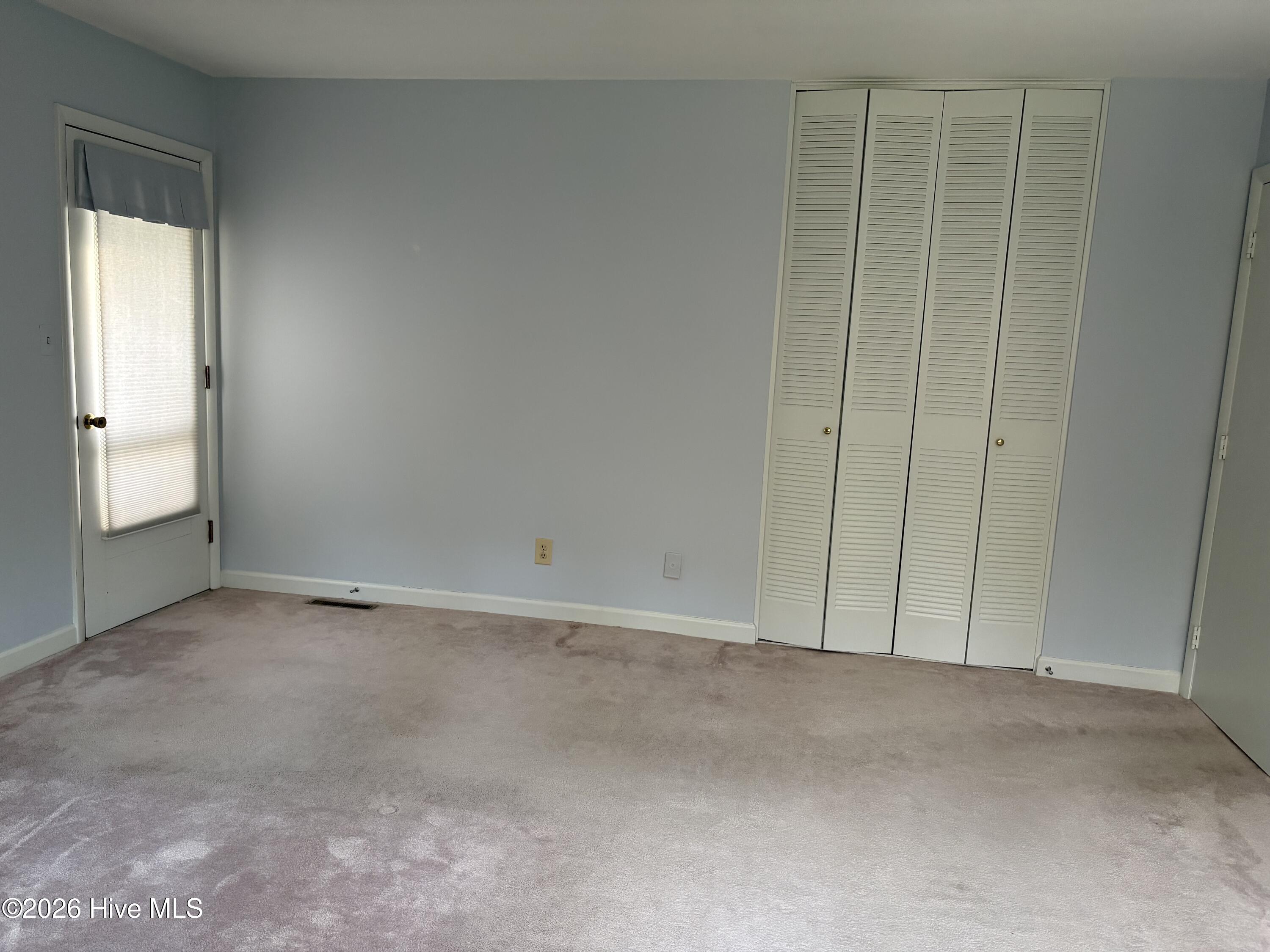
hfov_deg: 67.3
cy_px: 476
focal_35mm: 26
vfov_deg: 53.1
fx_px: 954
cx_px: 635
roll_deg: -1.9
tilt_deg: -9.7
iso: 250
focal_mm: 5.96
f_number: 1.6
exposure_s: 1/60
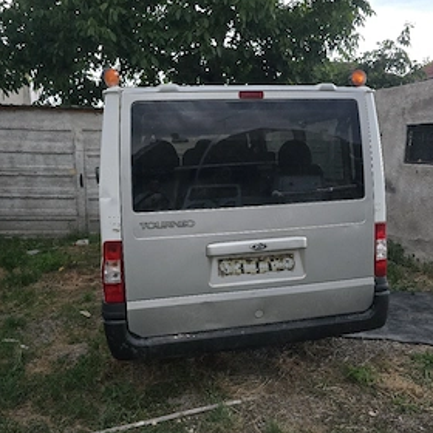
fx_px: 410
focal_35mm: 29
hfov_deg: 55.6
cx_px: 213
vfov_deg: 55.6
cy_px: 221
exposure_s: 1/101
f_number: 1.7
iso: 2500
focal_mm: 6.3
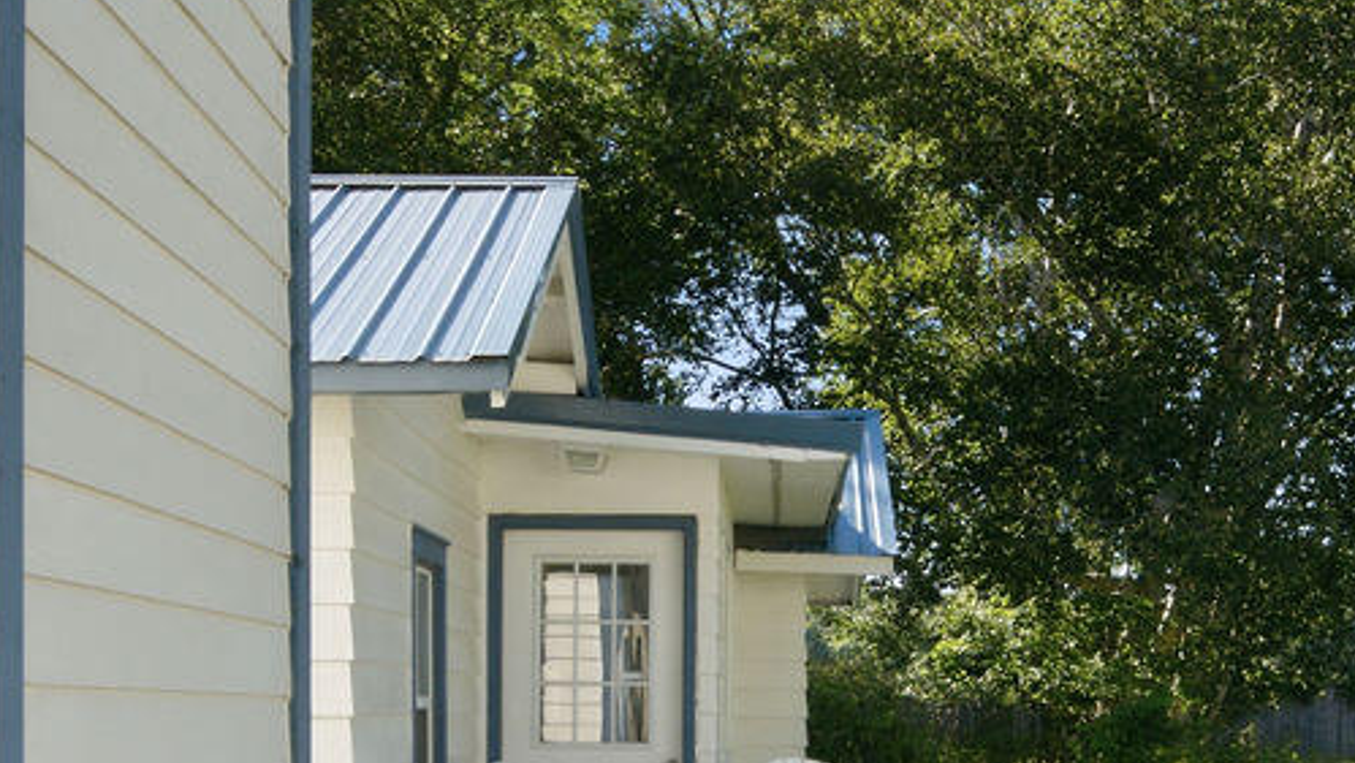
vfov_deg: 20.1
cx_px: 812
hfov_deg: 35.9
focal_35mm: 58
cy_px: 756
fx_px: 2084
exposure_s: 1/400
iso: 800
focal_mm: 27
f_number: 11
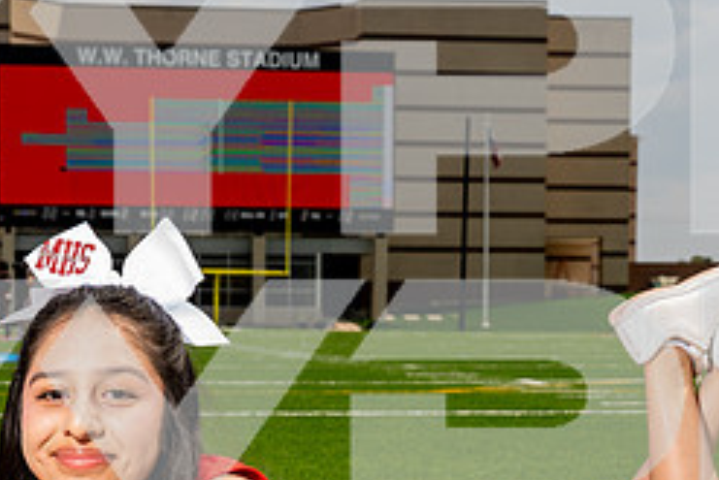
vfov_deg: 14.0
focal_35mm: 97
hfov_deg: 21.0
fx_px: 1938
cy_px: 435
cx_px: 294
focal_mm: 40
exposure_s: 1/250
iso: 100
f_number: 8
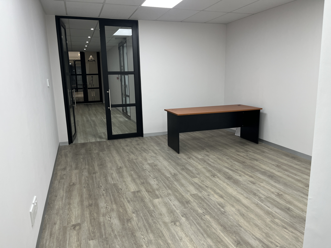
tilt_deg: -12.0
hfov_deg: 67.3
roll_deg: +1.0
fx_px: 249
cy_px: 124
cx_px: 166
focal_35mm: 26
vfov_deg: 53.1
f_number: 1.6
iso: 50
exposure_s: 1/100
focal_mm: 5.1
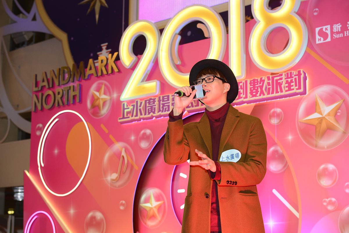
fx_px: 679
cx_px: 174
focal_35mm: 70
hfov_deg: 28.8
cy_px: 116
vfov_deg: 19.5
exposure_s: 1/125
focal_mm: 70
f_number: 5
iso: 640
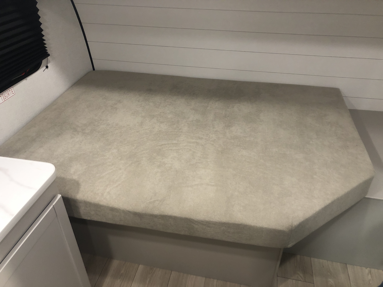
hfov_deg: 63.4
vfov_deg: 49.7
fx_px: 310
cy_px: 144
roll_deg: +1.3
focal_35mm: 28
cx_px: 192
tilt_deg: -33.7
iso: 80
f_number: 1.8
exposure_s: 1/15
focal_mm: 3.99
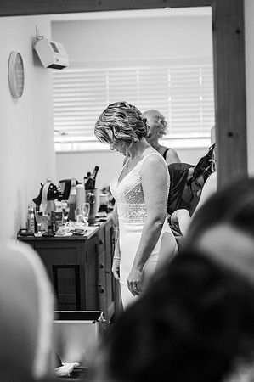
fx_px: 902
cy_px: 191
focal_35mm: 85
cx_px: 127
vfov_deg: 23.9
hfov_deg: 16.0
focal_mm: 85
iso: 1000
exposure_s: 1/200
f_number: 3.2
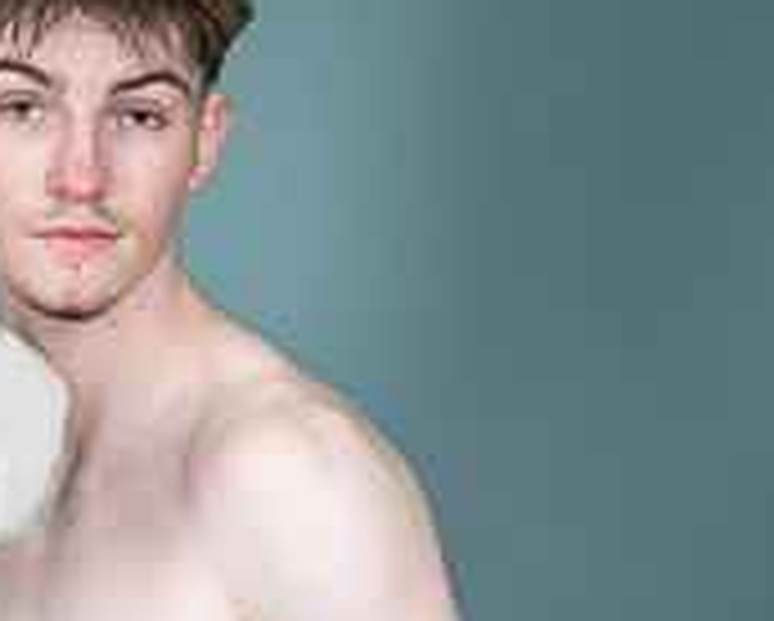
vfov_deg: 12.2
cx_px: 144
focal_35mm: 125
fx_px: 2867
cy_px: 675
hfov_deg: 15.3
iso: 400
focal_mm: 51
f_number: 4
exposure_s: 1/160
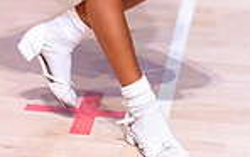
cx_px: 104
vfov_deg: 4.9
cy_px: -214
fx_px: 1795
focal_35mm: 263
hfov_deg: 8.0
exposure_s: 1/1000
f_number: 1.8
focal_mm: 85
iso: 2500
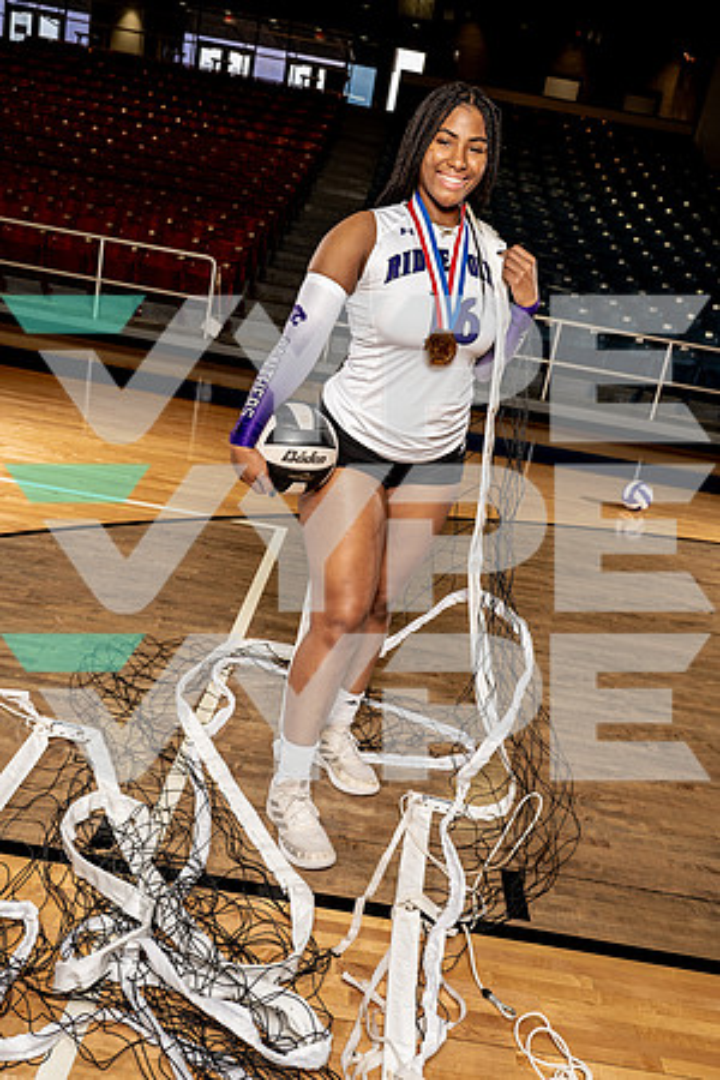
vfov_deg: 58.7
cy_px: 540
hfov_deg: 41.1
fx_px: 960
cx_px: 360
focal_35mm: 32
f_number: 5.6
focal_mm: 32
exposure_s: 1/250
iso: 640
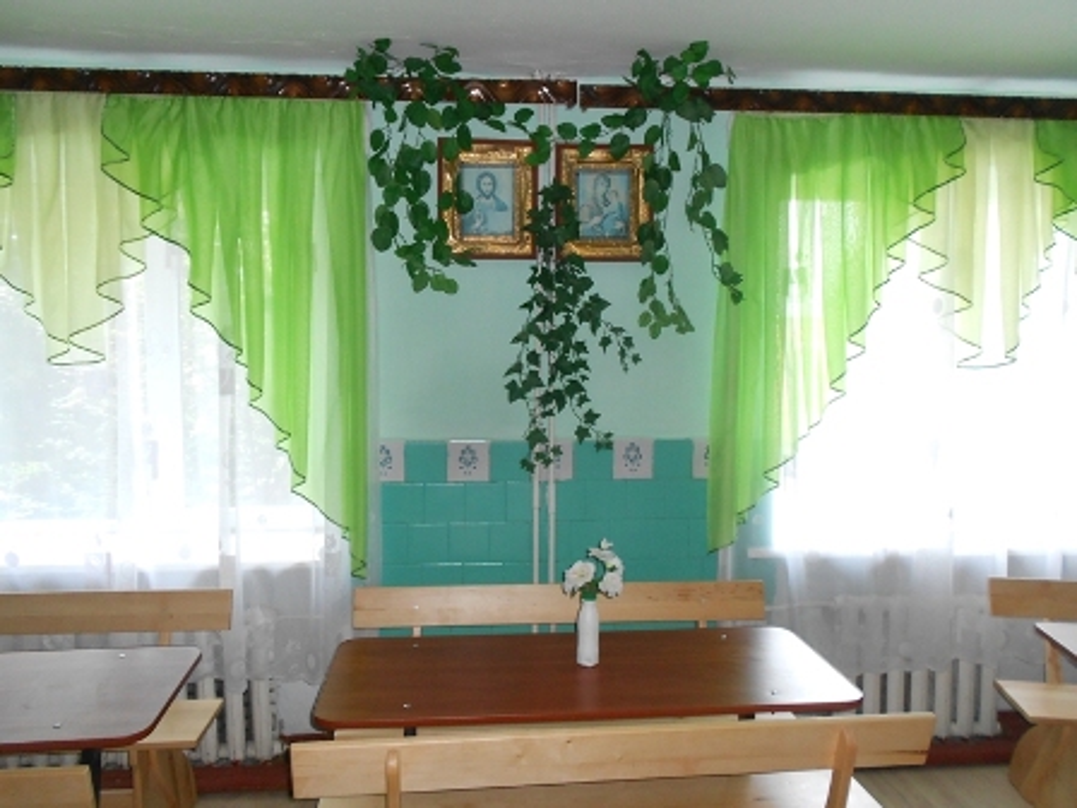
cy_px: 404
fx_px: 809
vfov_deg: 53.1
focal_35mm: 26
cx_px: 538
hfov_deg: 67.3
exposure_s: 1/30
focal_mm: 4.6
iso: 250
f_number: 3.2
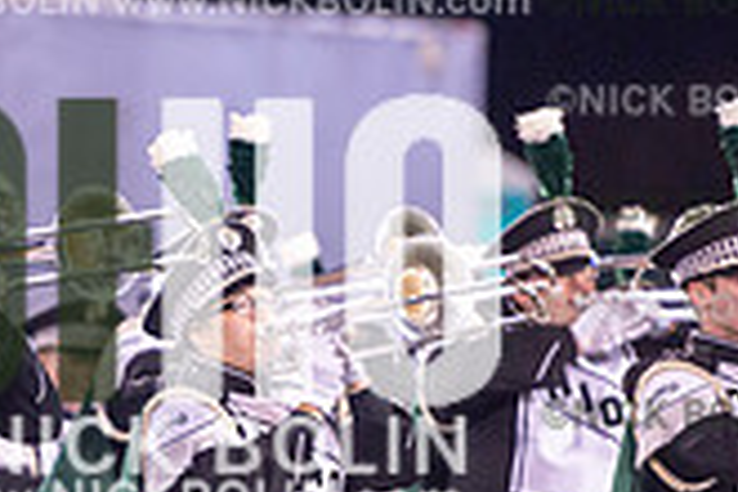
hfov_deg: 2.9
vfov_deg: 2.0
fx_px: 14390
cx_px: 183
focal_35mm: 702
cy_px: 311
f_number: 2.8
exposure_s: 1/1250
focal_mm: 200
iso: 2500
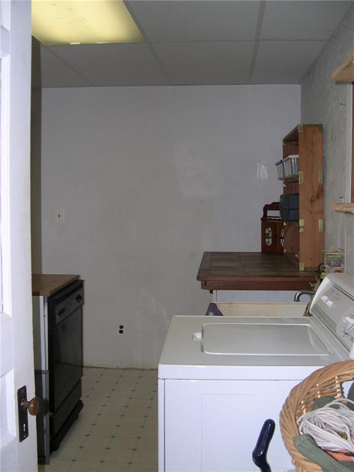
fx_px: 518
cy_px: 236
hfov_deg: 37.7
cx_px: 177
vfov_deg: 49.0
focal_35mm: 38
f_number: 2.8
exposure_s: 1/60
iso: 100
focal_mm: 8
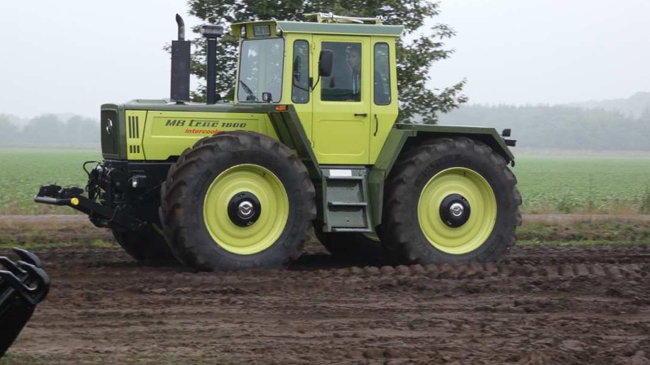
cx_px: 325
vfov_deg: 10.4
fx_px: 2016
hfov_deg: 18.3
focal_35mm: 117
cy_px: 154
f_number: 4.9
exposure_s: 1/125
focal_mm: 19.2
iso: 250
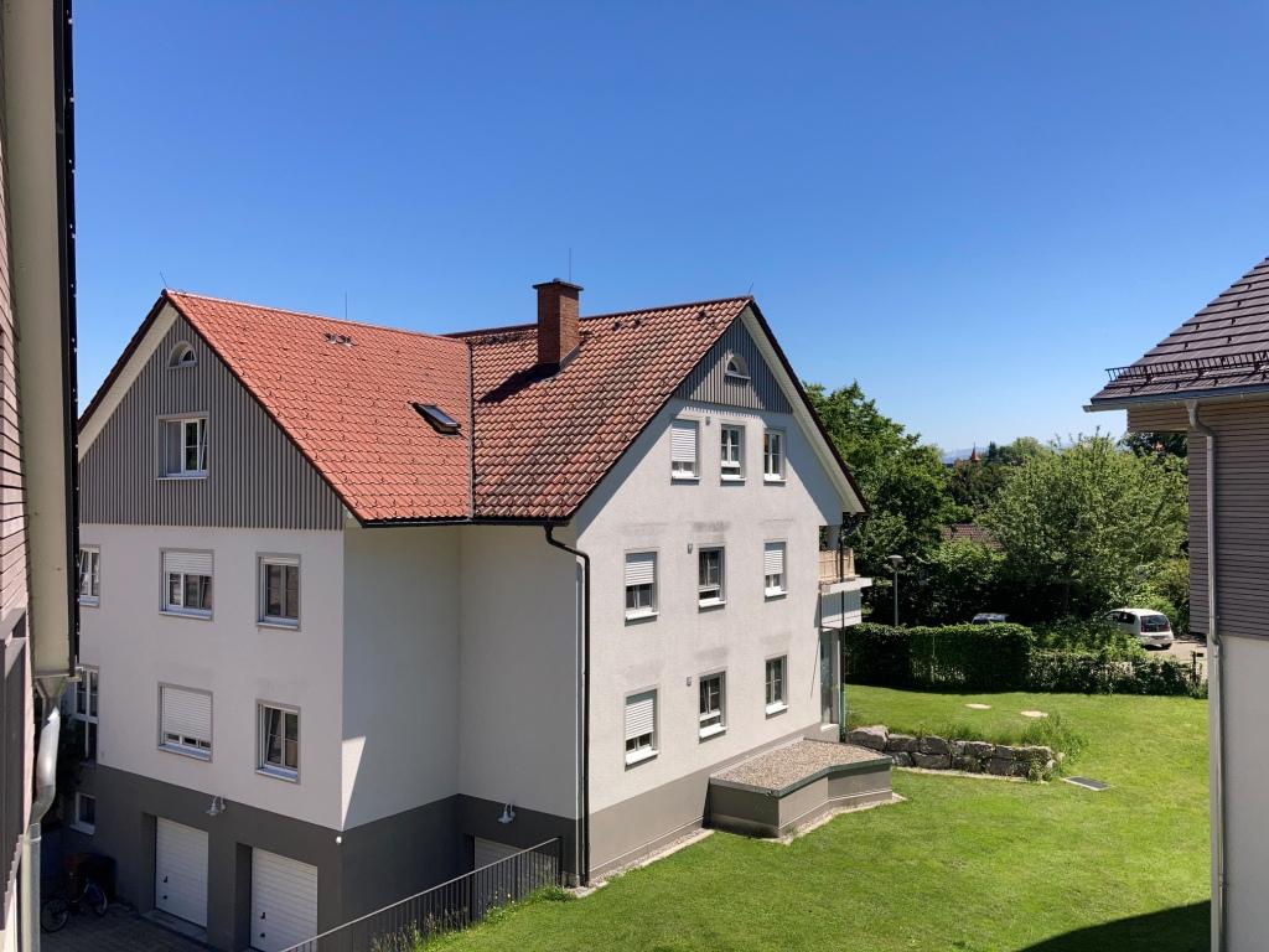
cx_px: 634
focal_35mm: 28
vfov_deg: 49.7
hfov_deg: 63.4
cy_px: 476
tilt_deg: +0.6
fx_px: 1026
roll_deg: -0.2
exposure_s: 1/2208
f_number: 1.8
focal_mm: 3.99
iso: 25
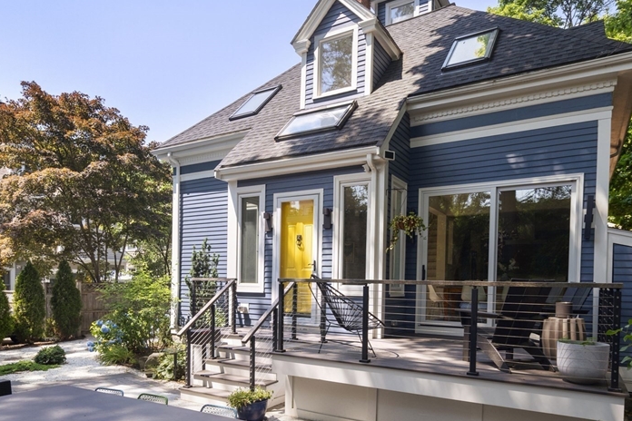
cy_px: 190
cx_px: 301
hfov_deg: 71.5
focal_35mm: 25
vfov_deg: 51.2
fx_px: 439
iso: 400
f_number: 8
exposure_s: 1/800
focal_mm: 17
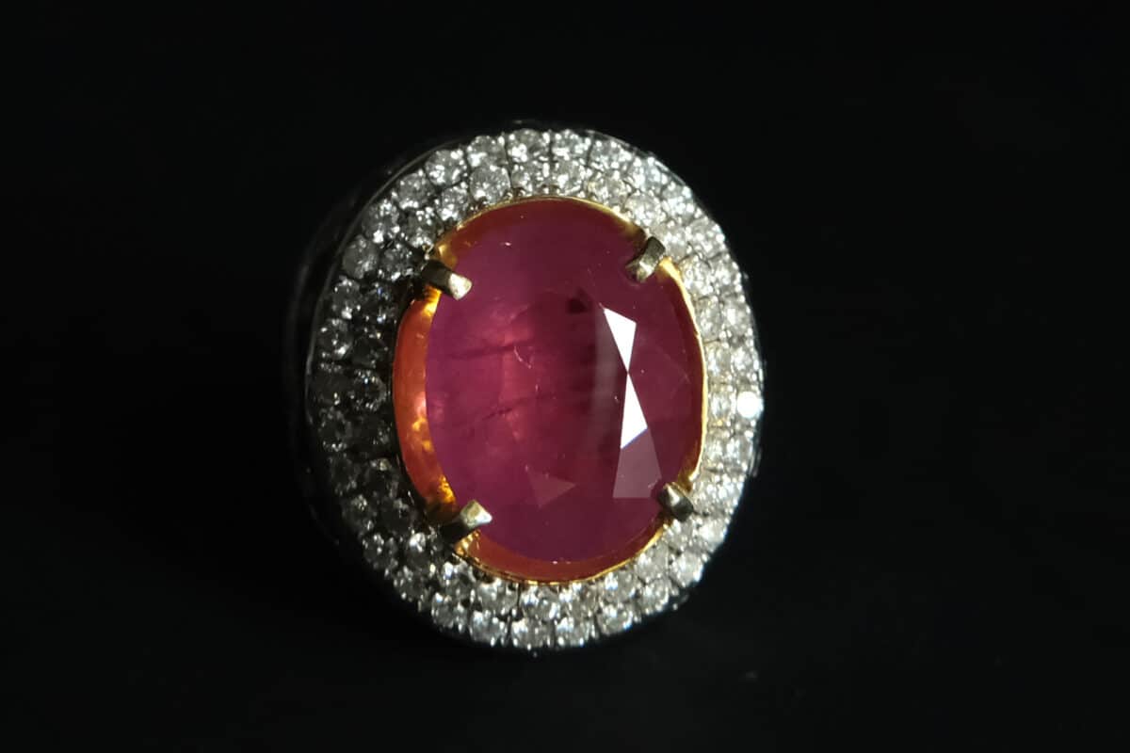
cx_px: 565
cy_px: 376
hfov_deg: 76.1
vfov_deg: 55.1
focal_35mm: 23
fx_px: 722
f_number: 6.4
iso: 1600
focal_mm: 15.2
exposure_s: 1/8
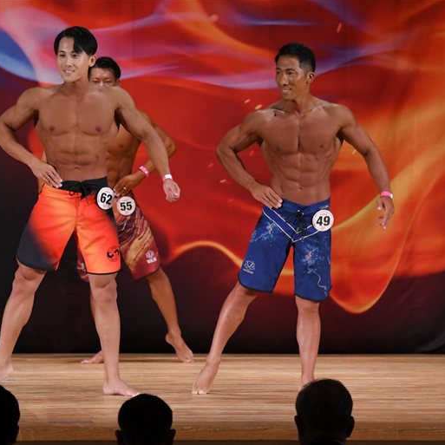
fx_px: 4480
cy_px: 222
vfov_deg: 5.7
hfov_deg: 5.7
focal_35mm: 308
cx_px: 133
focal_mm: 160
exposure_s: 1/400
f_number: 5.6
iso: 3200
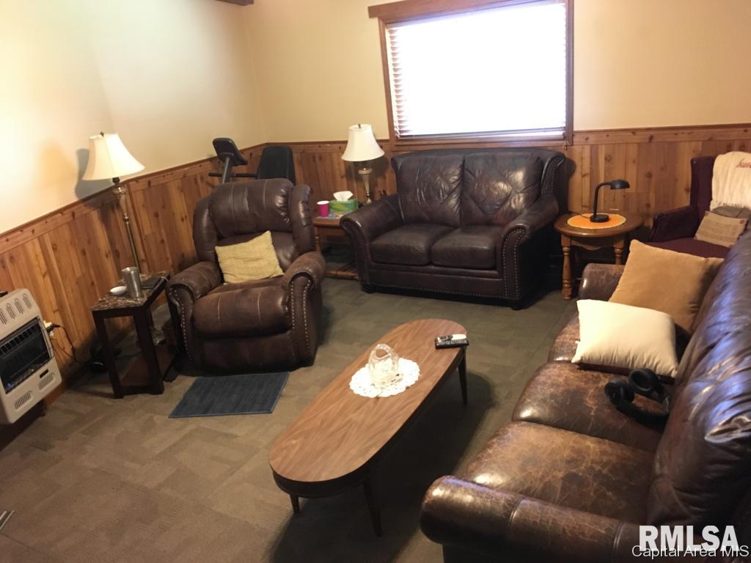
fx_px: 629
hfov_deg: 61.7
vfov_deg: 48.2
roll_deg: +7.1
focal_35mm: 29
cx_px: 376
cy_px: 282
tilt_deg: -19.2
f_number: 2.2
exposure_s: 1/15
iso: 320
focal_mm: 4.15
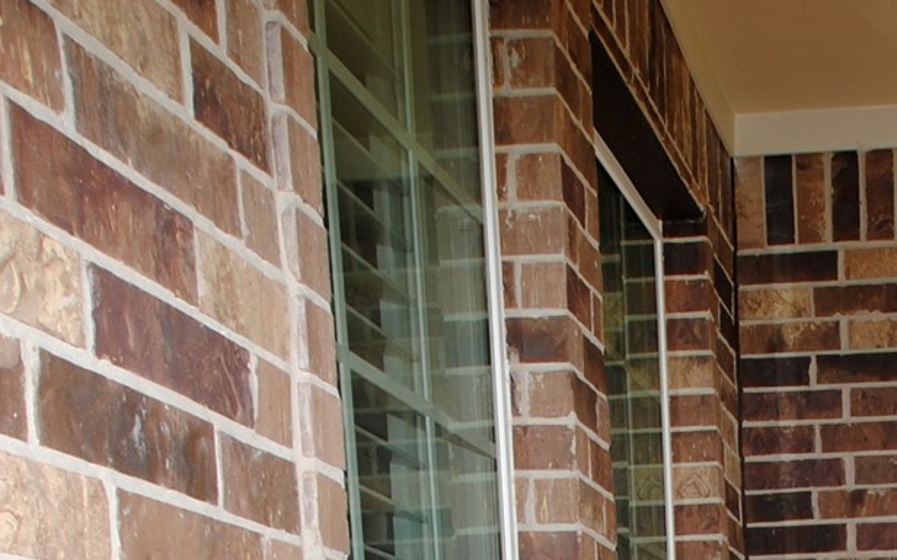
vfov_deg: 17.0
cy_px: 1033
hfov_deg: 30.9
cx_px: 870
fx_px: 1513
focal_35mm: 62
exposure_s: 1/200
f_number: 8
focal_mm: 11.5
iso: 100
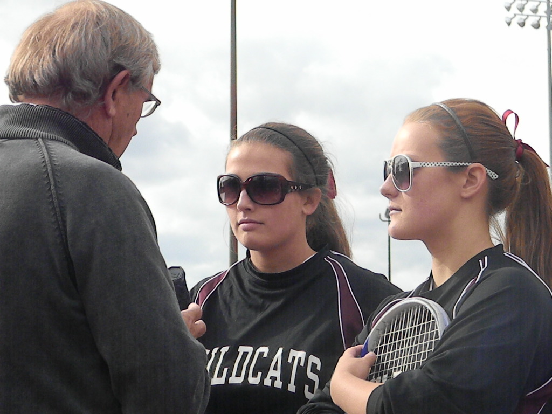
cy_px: 207
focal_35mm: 104
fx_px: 1658
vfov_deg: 14.2
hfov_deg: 18.9
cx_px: 276
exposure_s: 1/390
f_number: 9.4
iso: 640
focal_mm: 19
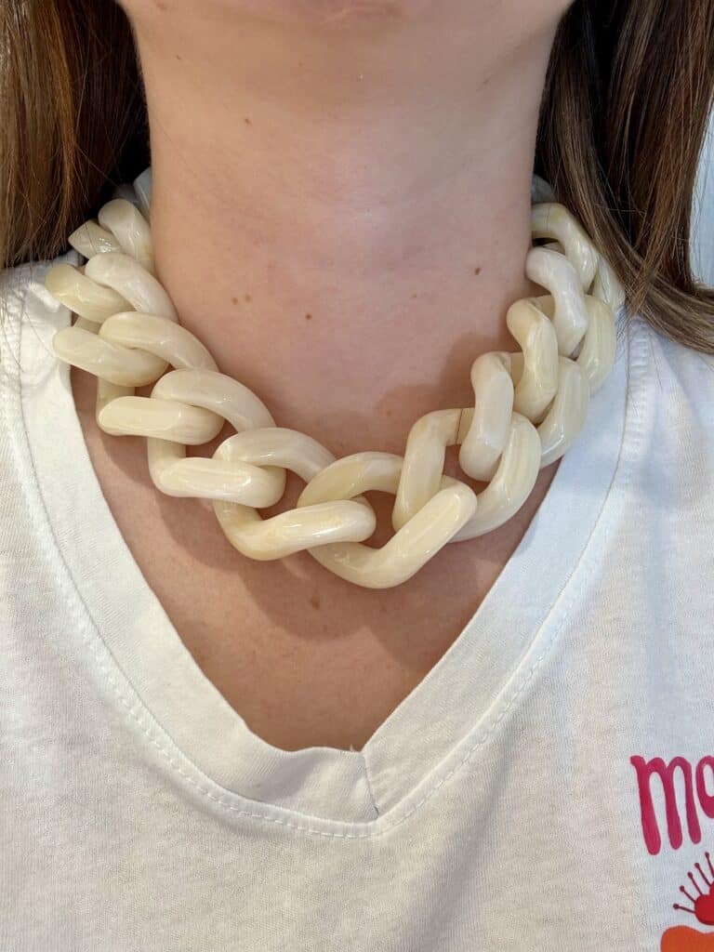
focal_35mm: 30
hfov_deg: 46.8
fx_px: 825
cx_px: 357
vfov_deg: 60.0
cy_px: 476
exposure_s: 1/50
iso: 50
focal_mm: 2.69
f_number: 1.9
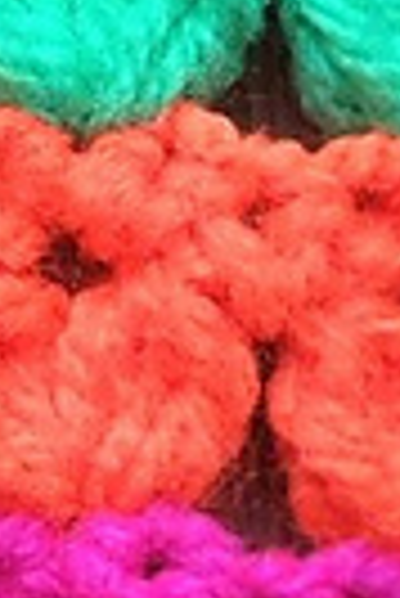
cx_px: -620
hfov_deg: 4.2
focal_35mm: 322
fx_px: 5352
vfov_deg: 6.4
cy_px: -56
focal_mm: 44
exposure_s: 1/80
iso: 800
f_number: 5.6
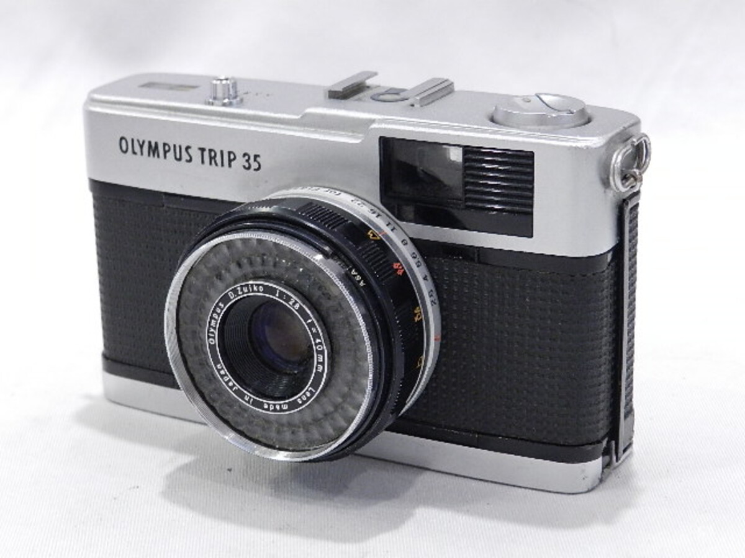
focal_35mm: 84
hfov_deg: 23.3
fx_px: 1808
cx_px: 372
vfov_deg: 17.6
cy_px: 279
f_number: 4.4
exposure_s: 1/50
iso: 800
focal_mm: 14.9
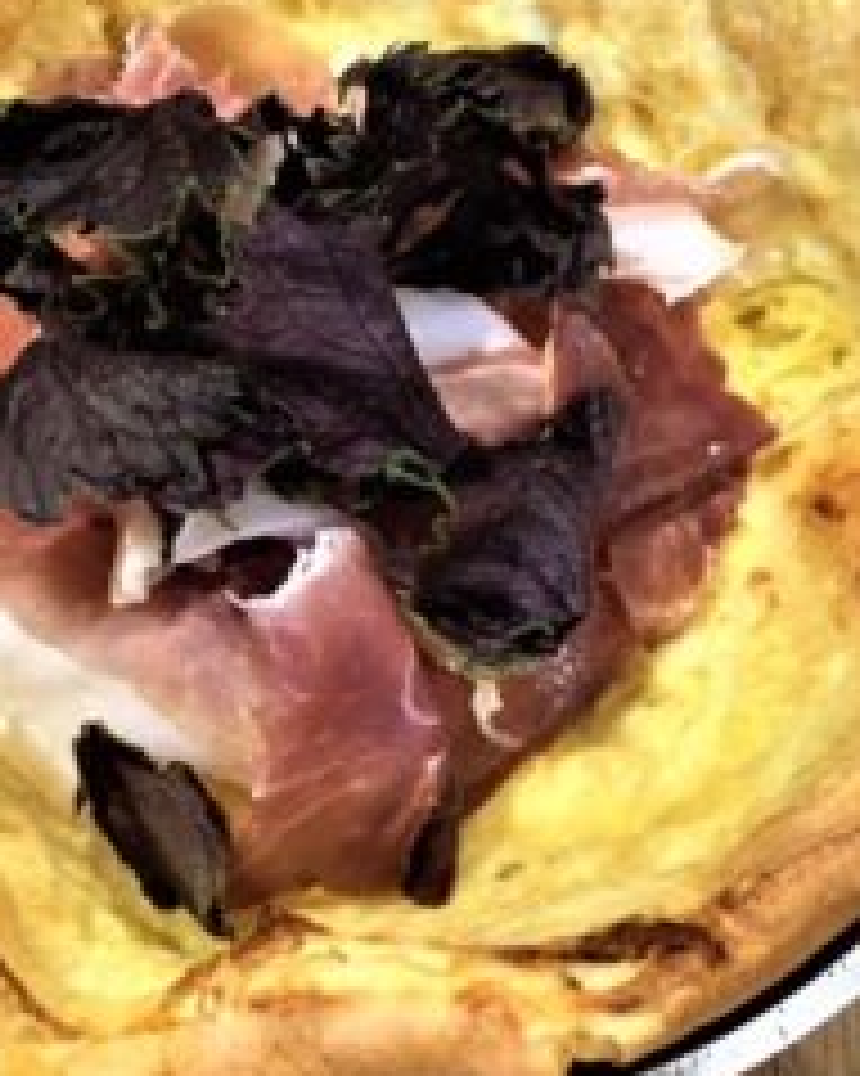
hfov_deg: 30.6
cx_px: 302
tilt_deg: -68.5
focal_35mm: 49
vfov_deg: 38.0
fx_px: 1560
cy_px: 610
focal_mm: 4.15
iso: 200
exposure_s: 1/20
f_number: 2.2
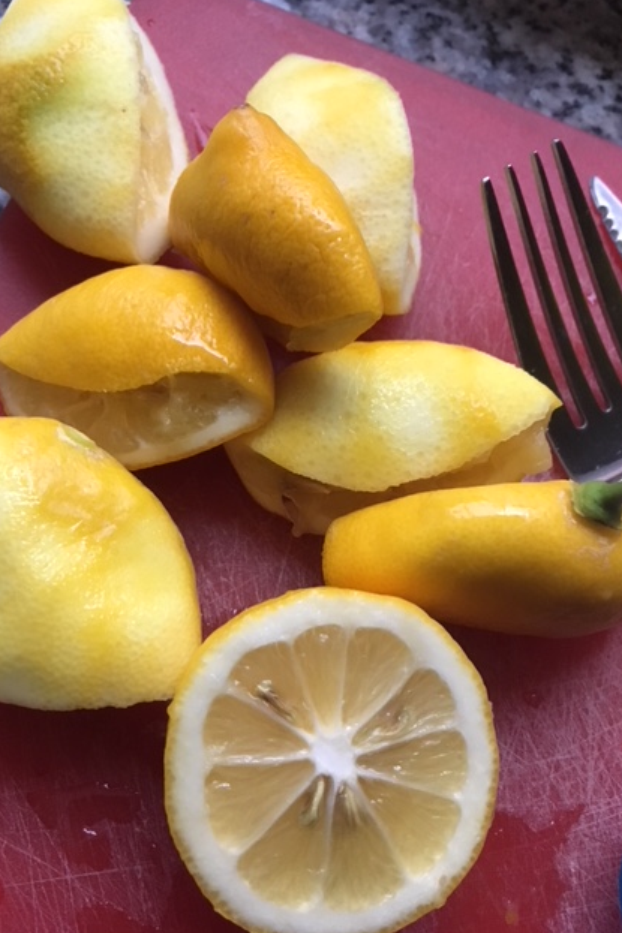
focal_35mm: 31
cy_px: 470
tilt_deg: -73.6
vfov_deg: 60.3
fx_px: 804
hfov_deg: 42.3
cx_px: 285
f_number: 2.2
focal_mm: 4.15
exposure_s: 1/30
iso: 200
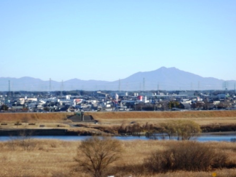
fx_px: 954
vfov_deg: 10.6
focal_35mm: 140
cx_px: 118
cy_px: 88
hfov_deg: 14.1
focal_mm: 25
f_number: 5.9
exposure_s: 1/250
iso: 100
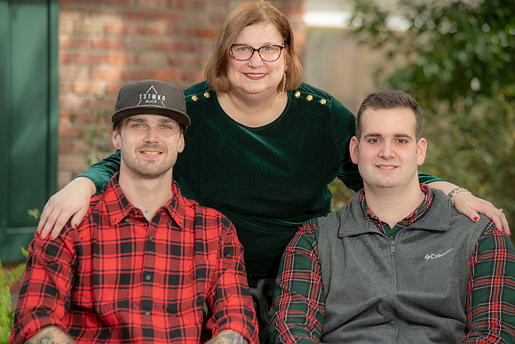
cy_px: 172
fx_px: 2647
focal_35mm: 185
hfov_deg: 11.1
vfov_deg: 7.4
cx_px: 258
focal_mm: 185
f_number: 5
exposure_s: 1/200
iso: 320
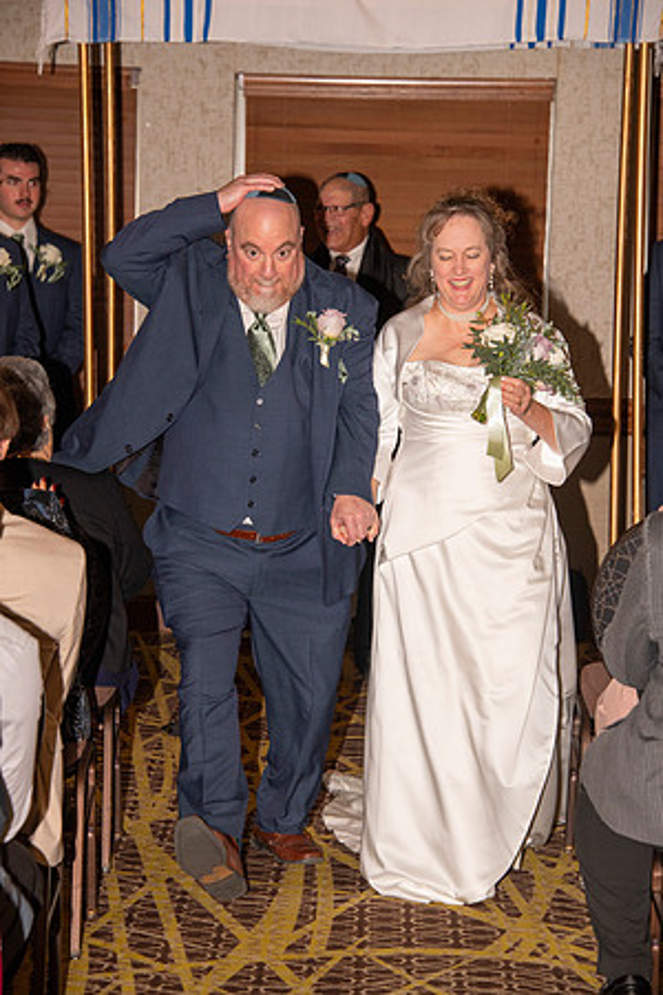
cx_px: 332
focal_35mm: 135
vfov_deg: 15.2
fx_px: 3729
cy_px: 498
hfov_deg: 10.2
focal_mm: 135
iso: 1000
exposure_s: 1/160
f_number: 7.1
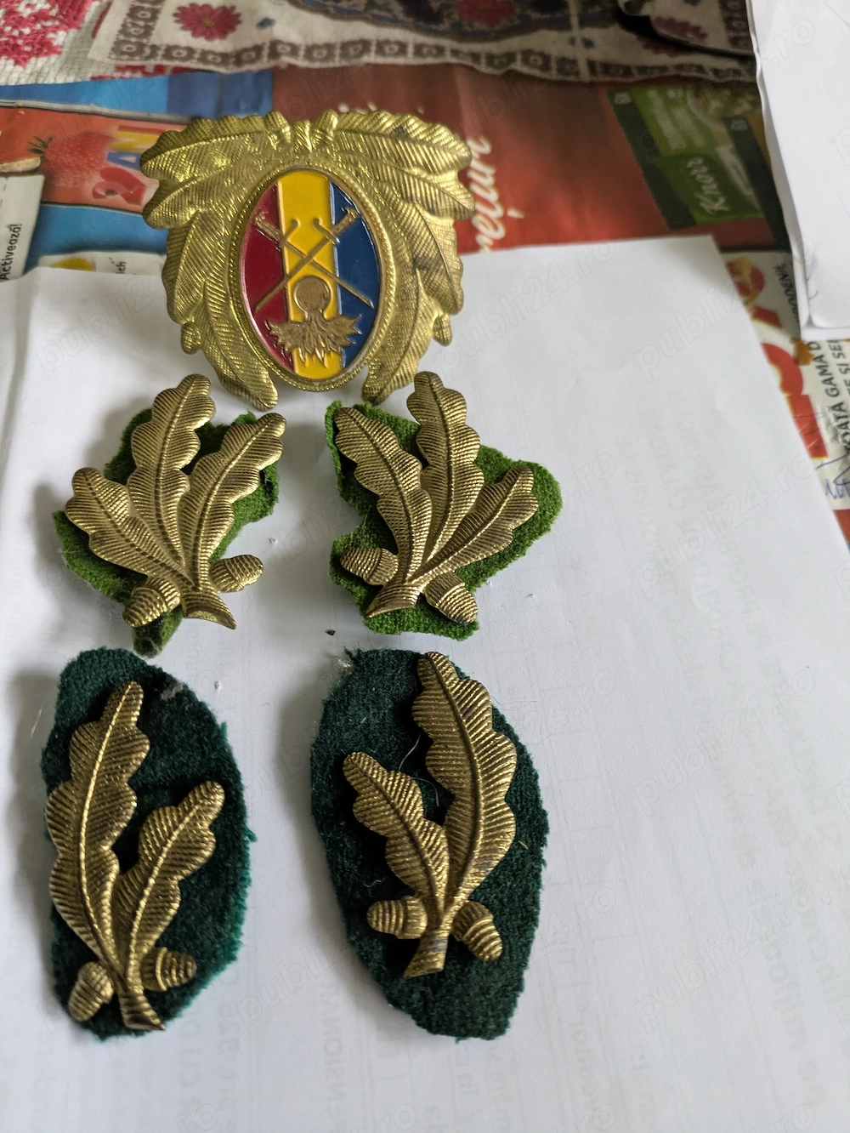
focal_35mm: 25
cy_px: 566
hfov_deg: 54.9
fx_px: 818
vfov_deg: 69.4
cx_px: 425
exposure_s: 1/33.3
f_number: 1.89
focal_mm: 5.43
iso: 471
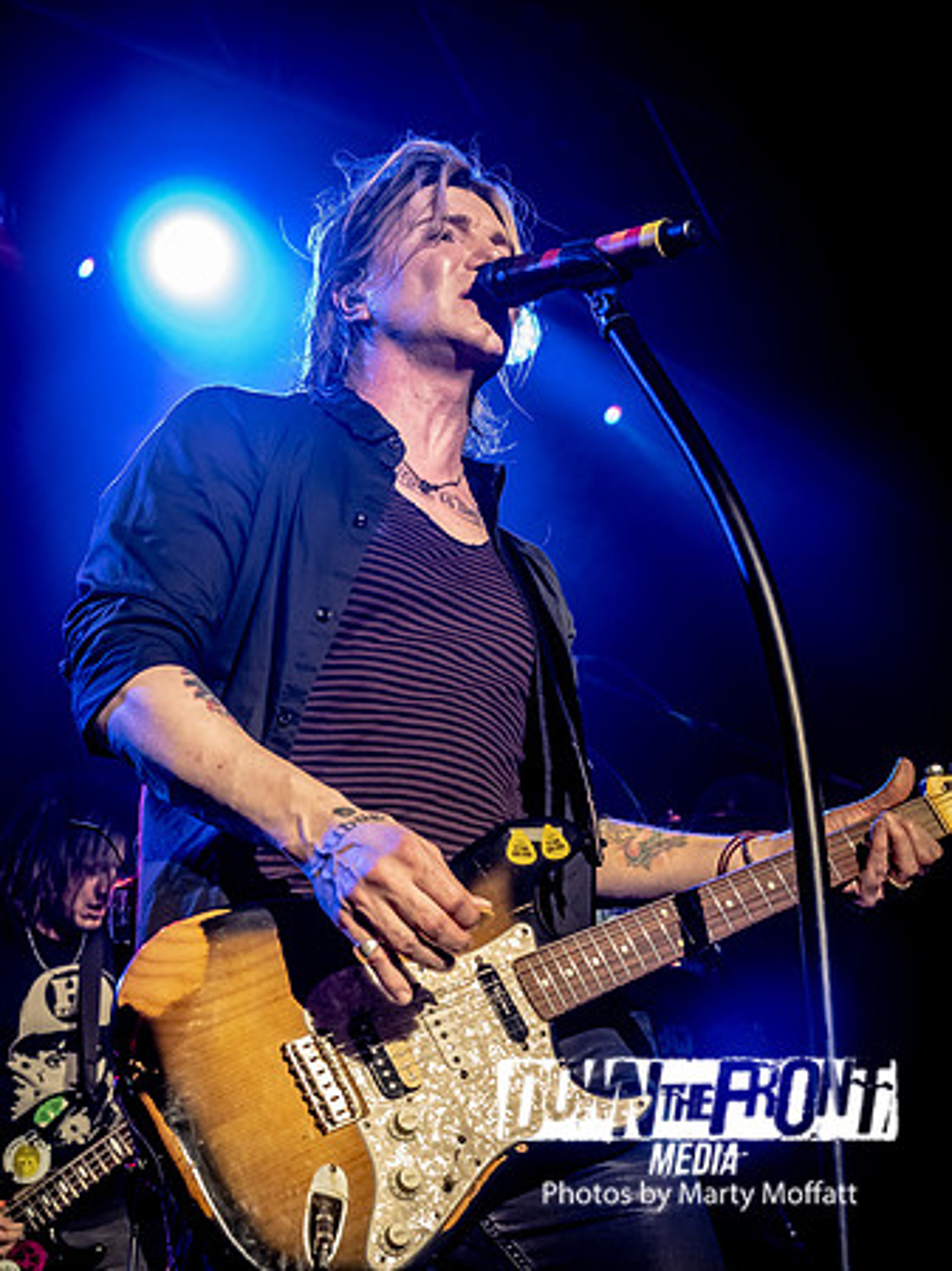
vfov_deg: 33.2
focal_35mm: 58
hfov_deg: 25.2
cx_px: 476
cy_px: 636
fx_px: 2129
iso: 1600
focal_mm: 29
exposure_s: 1/200
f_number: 4
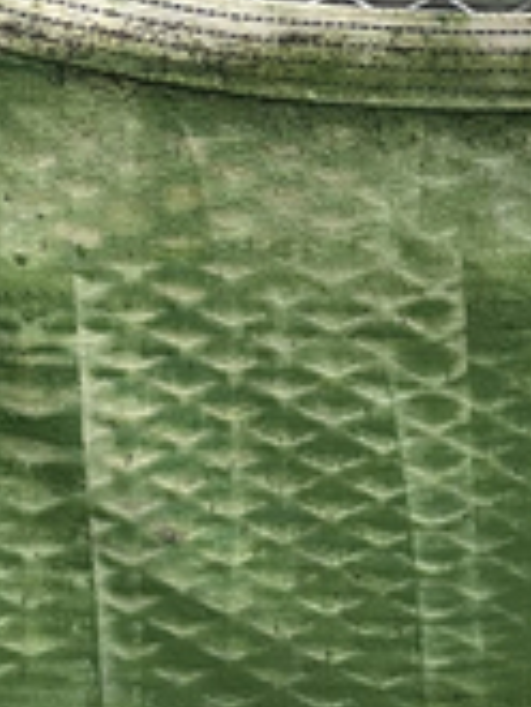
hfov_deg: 6.7
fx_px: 4433
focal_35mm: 217
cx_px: 865
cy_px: 309
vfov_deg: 9.1
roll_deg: -1.1
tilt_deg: -9.6
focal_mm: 6.86
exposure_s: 1/1541
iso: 80
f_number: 1.78
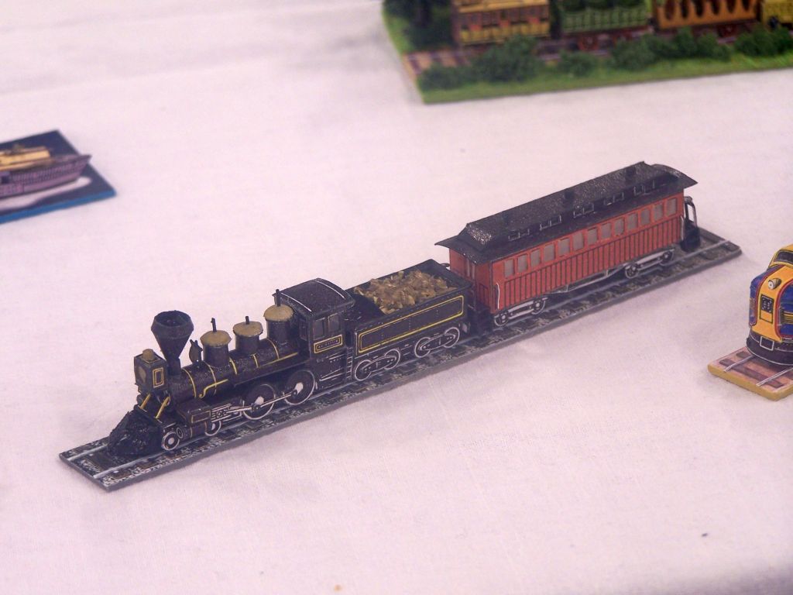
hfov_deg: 14.2
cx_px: 396
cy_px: 298
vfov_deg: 10.7
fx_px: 3184
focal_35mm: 139
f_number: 3.2
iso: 80
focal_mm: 23.1
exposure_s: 1/6
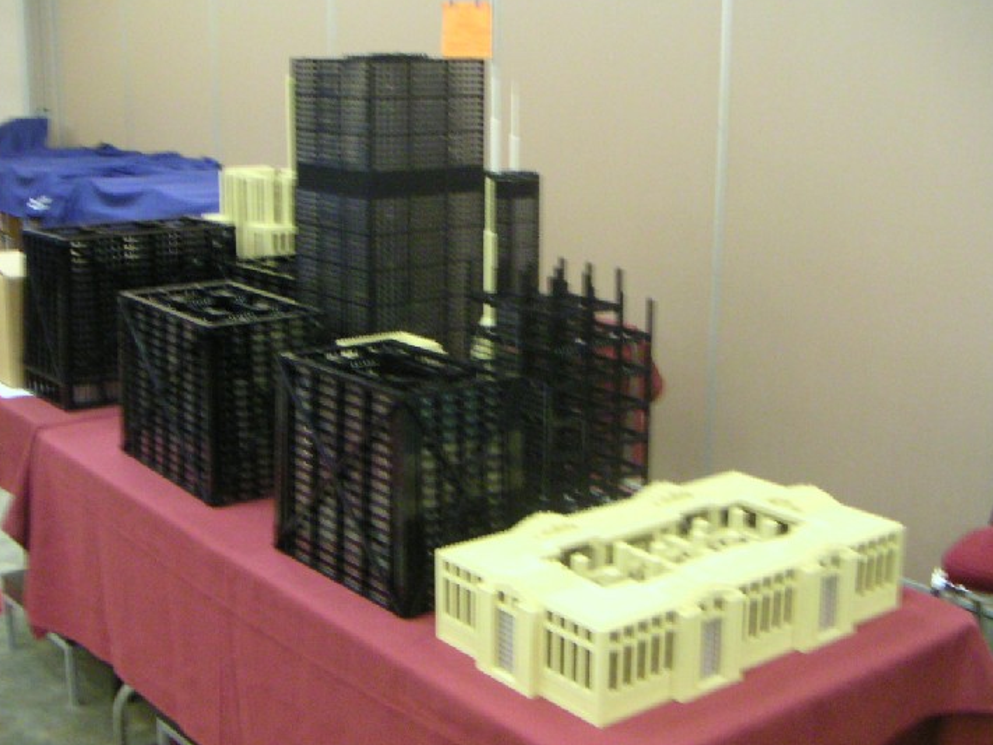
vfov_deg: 32.2
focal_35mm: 45
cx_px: 471
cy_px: 359
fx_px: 1291
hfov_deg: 42.1
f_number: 2.9
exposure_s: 1/10
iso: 400
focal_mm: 5.3
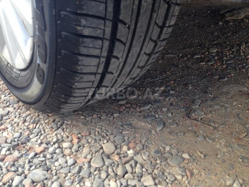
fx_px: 237
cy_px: 94
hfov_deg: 55.4
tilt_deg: -23.6
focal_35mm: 33
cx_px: 124
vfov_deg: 42.9
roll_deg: +6.4
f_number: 2.4
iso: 64
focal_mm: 4.12
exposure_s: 1/120
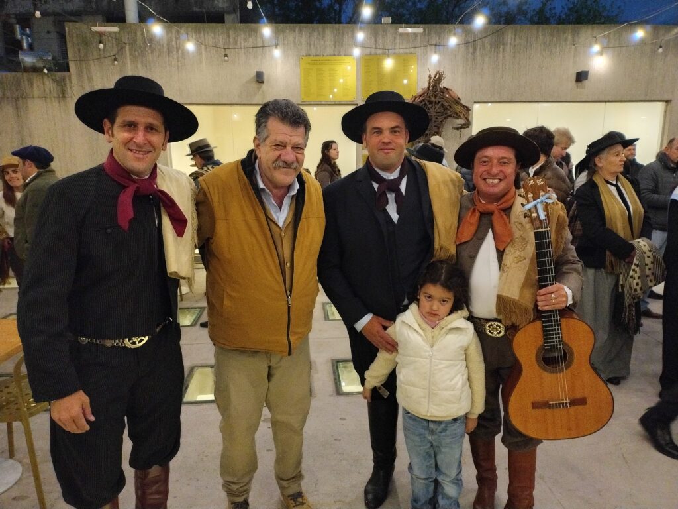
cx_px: 339
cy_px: 254
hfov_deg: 69.4
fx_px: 490
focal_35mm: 25
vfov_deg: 54.9
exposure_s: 1/33.3
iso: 2772
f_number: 1.7
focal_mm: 4.71
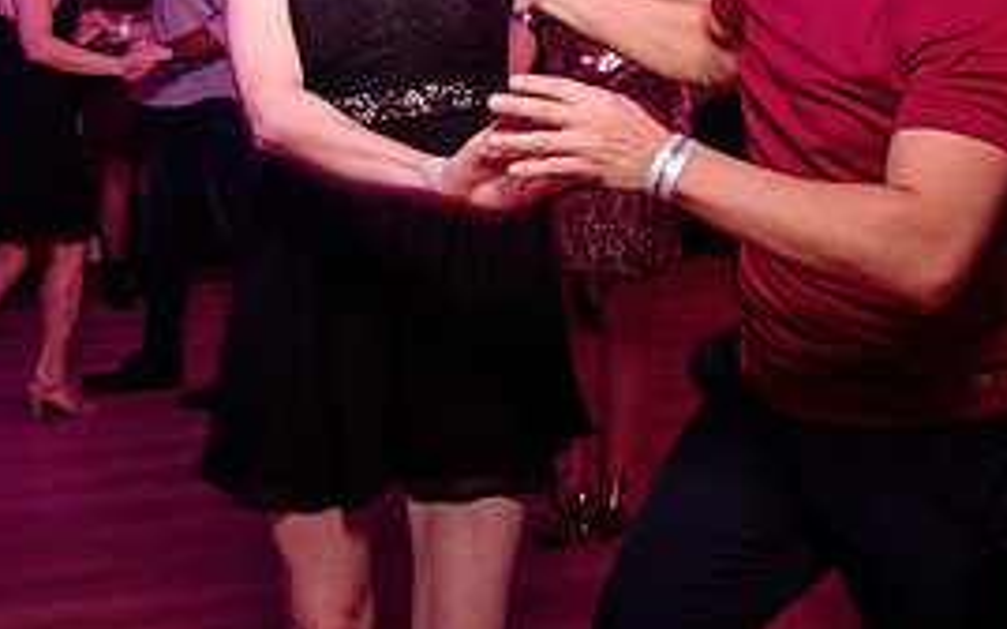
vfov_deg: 20.7
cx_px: 465
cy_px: 133
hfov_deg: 33.0
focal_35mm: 62
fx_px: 1701
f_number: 3.5
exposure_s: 1/50
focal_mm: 24
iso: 800
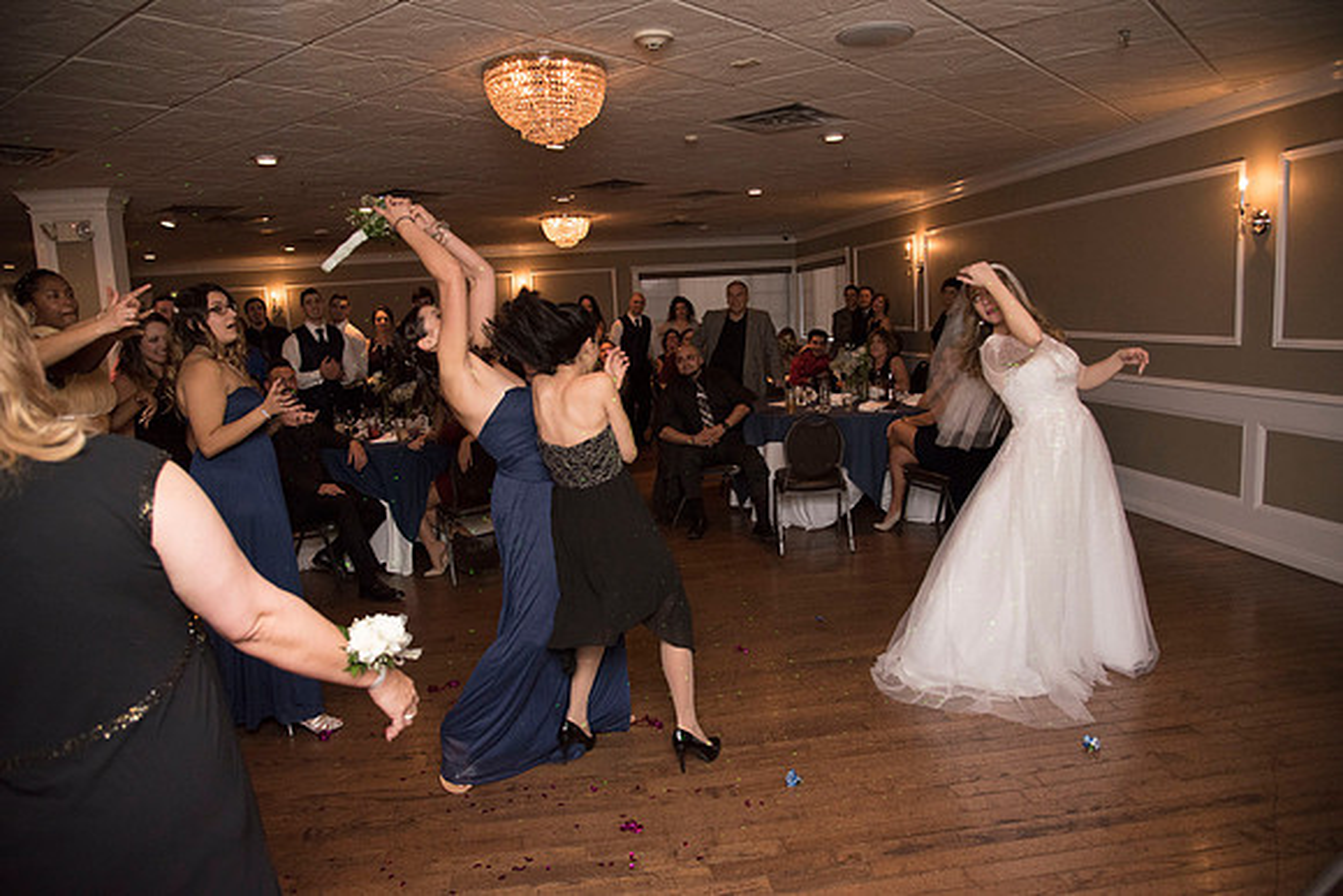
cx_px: 672
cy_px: 448
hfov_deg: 73.7
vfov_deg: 53.2
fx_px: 896
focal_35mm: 24
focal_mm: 24
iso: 2000
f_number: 4
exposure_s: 1/200
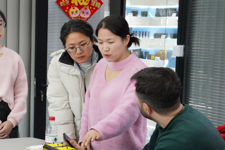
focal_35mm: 86
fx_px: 537
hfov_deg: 23.4
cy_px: 103
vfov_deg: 15.8
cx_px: 52
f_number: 4
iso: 400
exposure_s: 1/25
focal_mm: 32
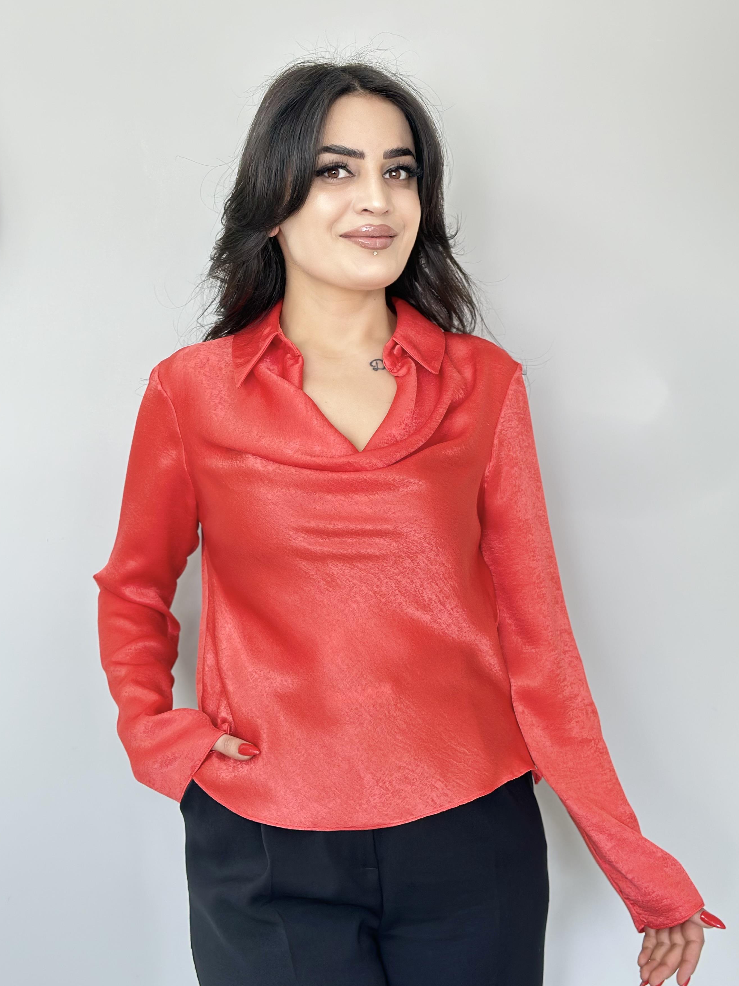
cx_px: 362
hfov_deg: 26.6
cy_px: 456
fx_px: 1566
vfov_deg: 34.9
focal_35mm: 55
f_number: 1.78
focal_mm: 6.86
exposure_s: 1/50
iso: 80
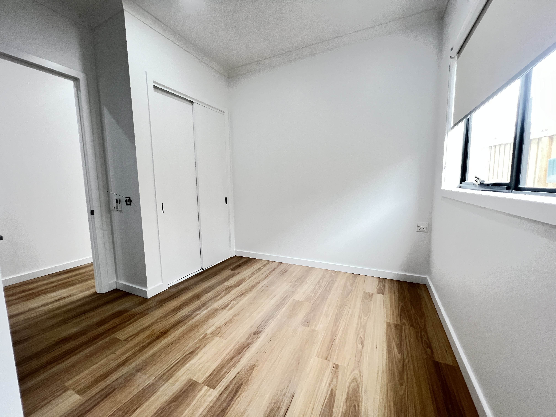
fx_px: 209
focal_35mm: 13
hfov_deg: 106.2
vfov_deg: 89.9
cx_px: 278
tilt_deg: -6.6
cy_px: 208
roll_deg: +0.9
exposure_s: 1/50
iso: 200
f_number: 1.8
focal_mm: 1.57
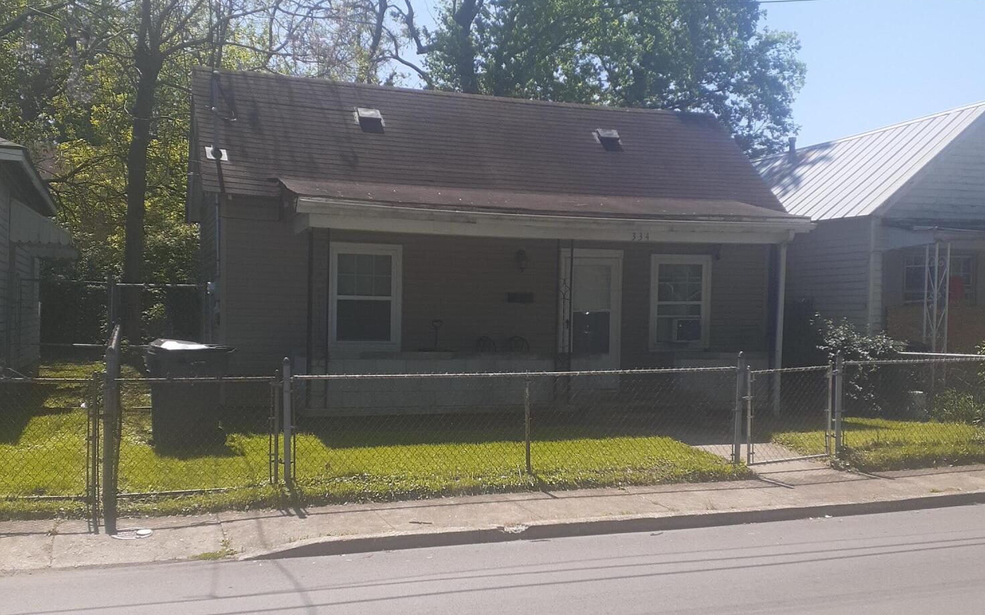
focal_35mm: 39
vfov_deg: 32.7
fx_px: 1047
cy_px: 341
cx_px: 503
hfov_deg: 50.4
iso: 40
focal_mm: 3.6
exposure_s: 1/1058
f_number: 1.9
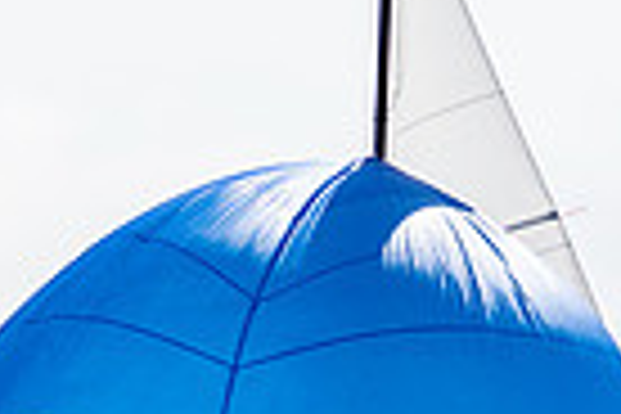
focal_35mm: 1938
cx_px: 423
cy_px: 763
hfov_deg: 1.1
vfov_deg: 0.7
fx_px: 33428
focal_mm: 300
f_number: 5
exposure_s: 1/5000
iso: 200
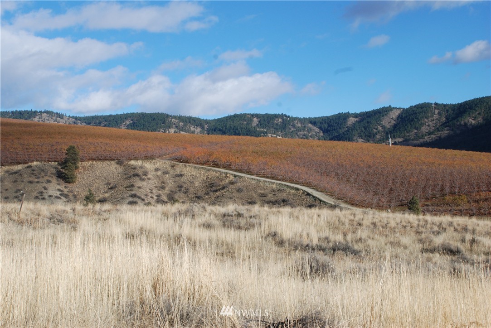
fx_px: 717
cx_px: 246
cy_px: 164
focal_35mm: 52
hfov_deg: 37.8
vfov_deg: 25.8
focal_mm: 35
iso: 200
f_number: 8
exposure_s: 1/200
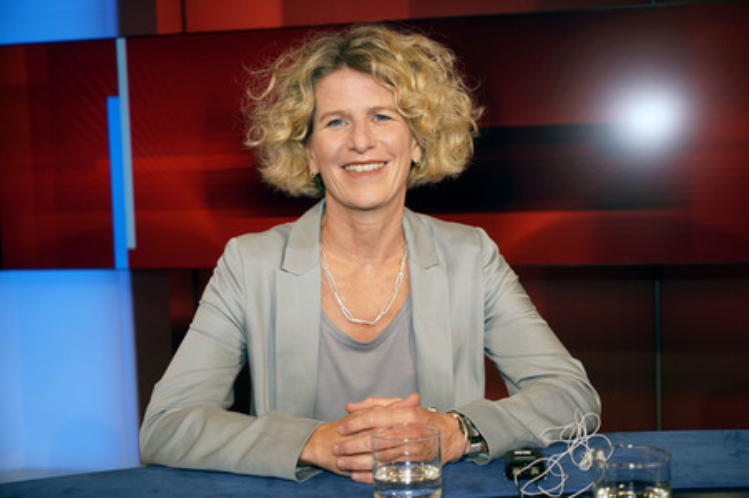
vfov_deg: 27.5
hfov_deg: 40.4
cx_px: 374
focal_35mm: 49
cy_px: 249
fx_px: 1019
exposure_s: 1/160
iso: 1600
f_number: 4.5
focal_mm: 49
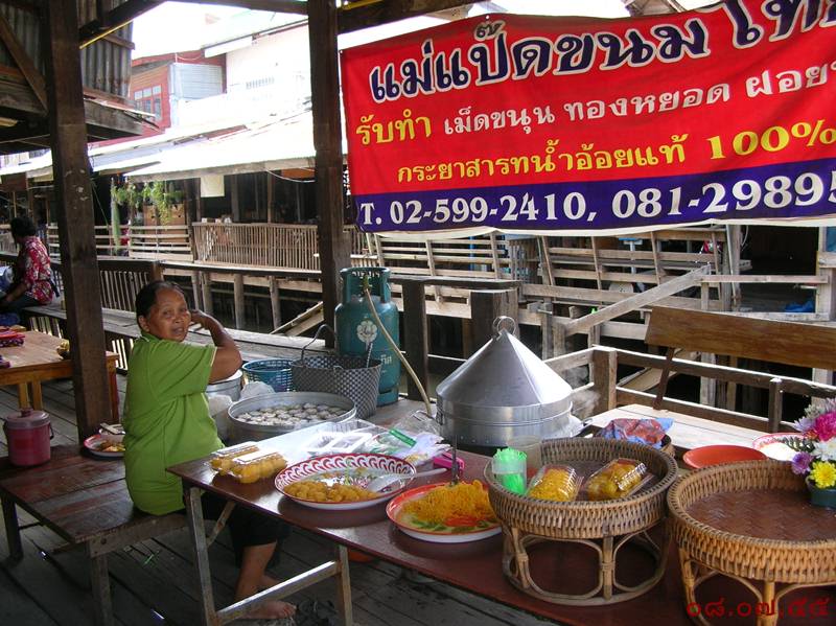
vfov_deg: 40.7
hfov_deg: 52.7
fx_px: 845
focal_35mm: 35
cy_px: 313
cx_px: 418
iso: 50
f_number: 2.8
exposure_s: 1/91.1
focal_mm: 5.8
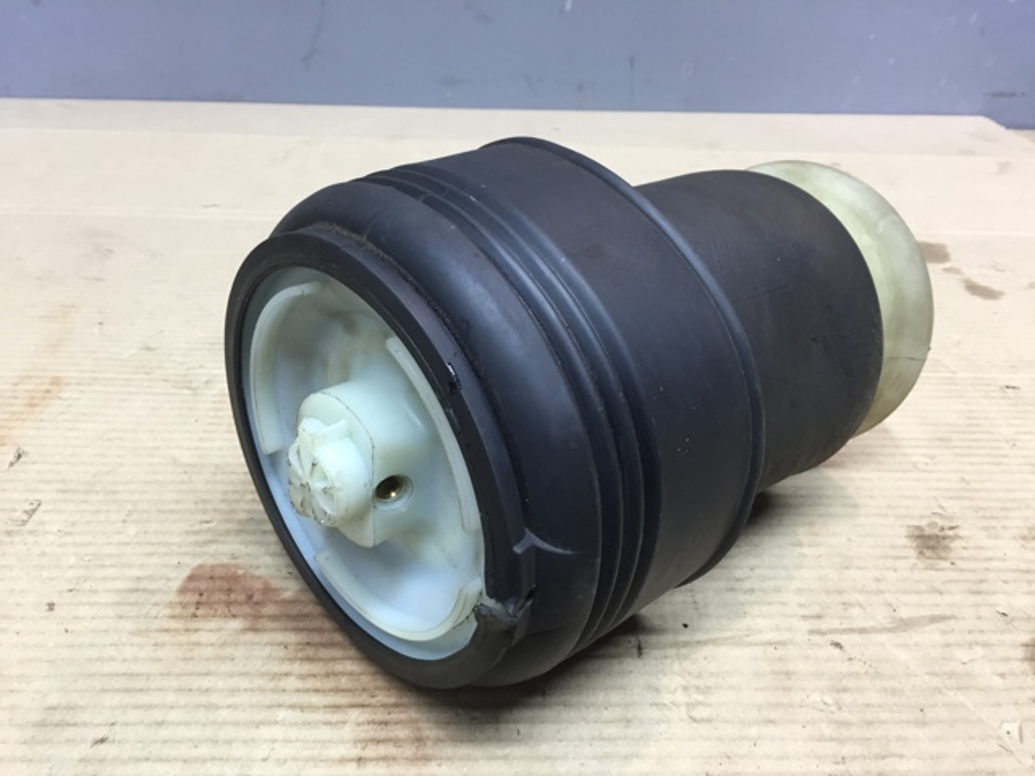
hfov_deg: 61.7
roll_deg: -2.6
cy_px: 388
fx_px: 867
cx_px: 518
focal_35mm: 29
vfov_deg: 48.2
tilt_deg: -31.3
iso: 100
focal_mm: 4.15
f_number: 2.2
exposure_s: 1/33
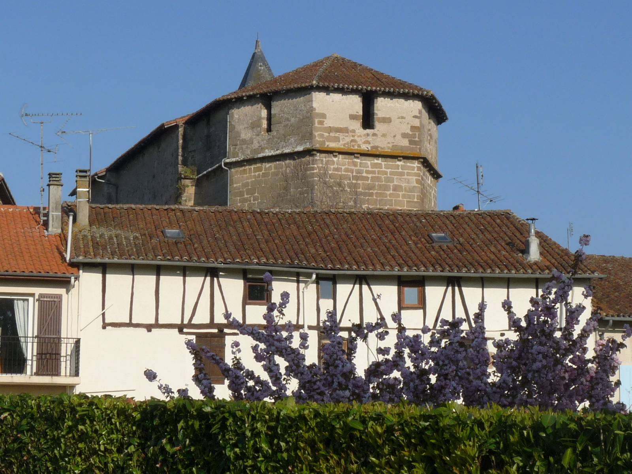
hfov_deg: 20.0
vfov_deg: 15.1
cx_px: 316
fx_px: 1789
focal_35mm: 98
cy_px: 237
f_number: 7.1
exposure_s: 1/400
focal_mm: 9.8
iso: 100
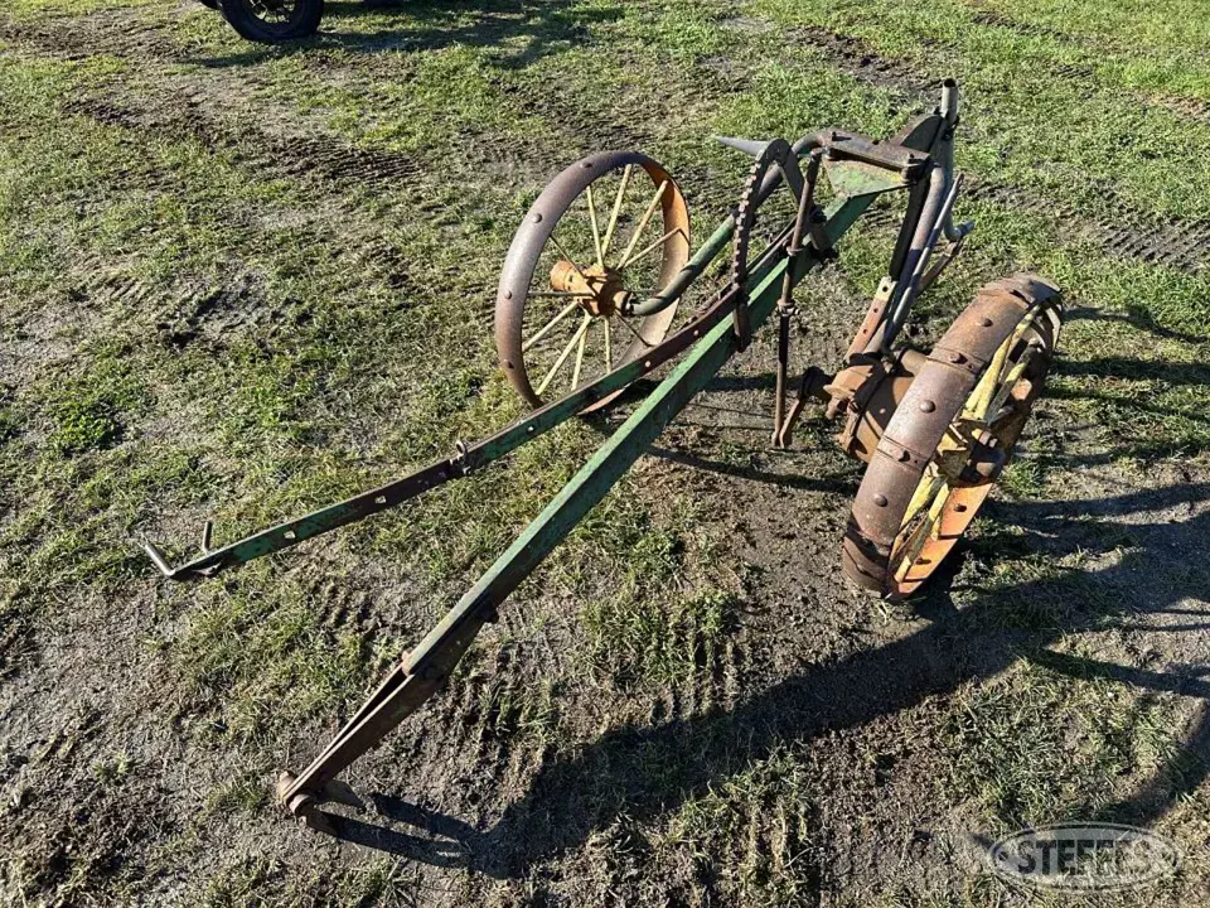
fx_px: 839
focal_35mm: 24
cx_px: 605
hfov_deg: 71.6
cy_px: 454
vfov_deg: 56.8
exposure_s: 1/1107
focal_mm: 6.86
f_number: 1.78
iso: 80
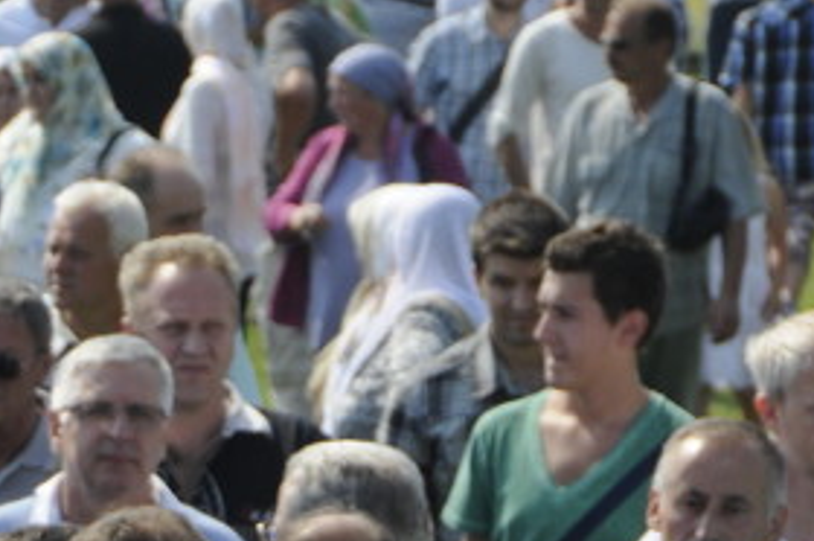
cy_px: 717
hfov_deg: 3.4
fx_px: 13596
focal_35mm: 602
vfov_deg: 2.3
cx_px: -360
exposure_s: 1/400
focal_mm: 120
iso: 250
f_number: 10
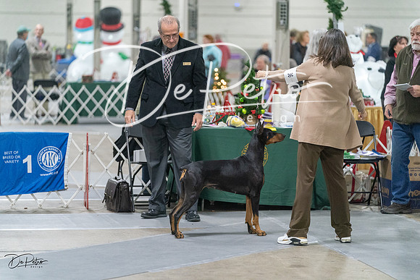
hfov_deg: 13.5
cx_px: 210
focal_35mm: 152
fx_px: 1774
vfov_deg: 9.0
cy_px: 140
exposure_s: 1/320
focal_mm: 152
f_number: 2.8
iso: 6400
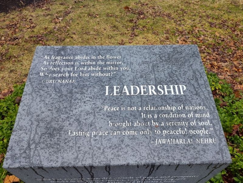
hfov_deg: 73.9
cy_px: 92
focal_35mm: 23
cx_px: 122
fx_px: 161
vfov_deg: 58.9
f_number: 1.8
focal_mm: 5.56
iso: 113
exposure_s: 1/200
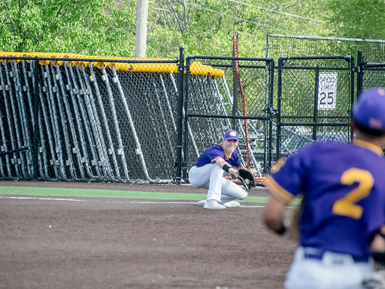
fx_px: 4905
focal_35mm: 441
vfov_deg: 3.4
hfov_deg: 4.5
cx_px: 183
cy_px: 144
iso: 5000
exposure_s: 1/4000
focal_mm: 270
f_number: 6.3
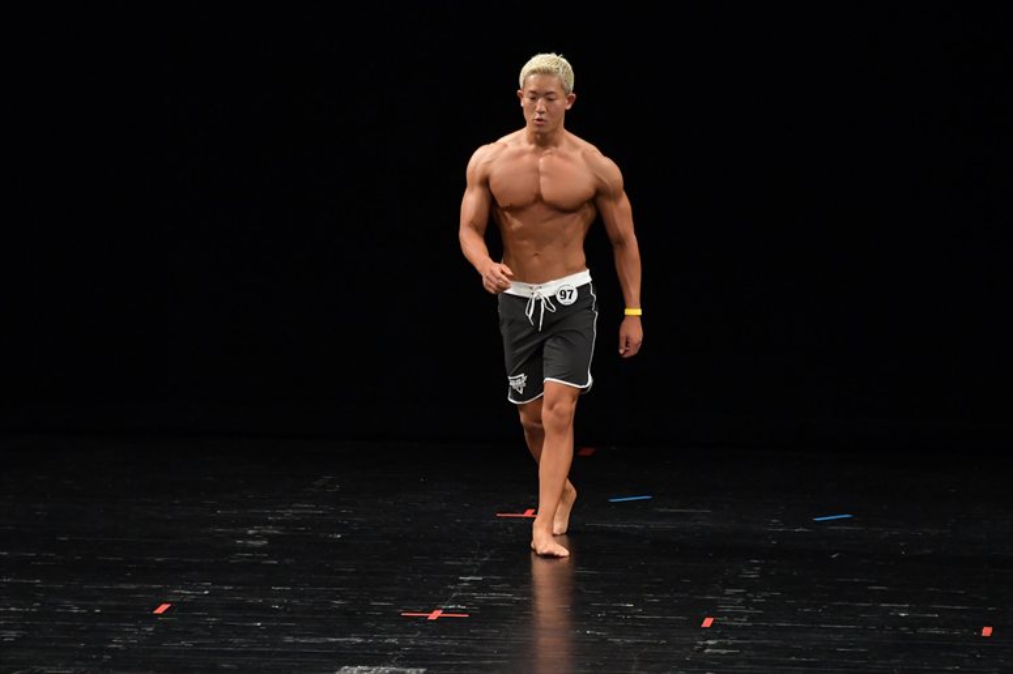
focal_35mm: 255
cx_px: 506
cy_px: 337
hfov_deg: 8.1
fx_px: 7172
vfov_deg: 5.4
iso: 3200
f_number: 5.6
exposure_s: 1/400
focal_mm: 170
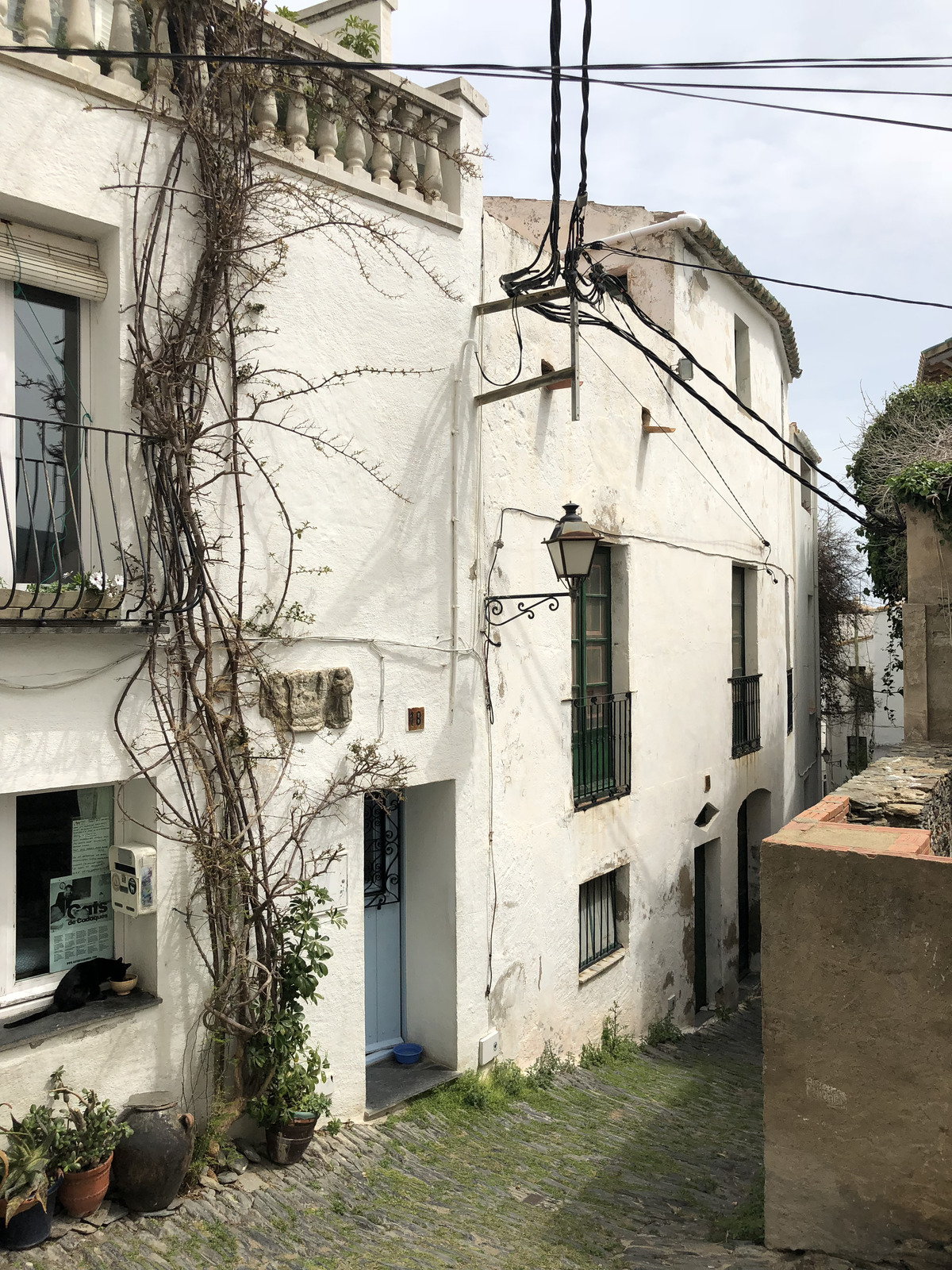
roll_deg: +0.3
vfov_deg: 63.4
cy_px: 635
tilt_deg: +1.2
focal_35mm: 28
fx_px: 1027
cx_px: 476
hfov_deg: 49.7
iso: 25
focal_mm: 4
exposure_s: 1/3436
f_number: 1.8
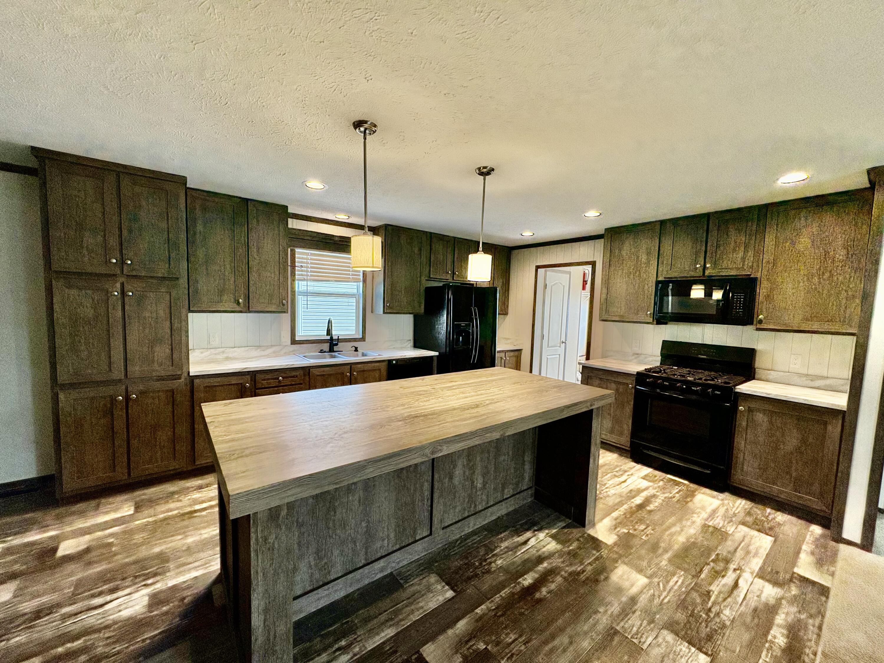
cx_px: 442
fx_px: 358
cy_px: 332
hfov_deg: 102.1
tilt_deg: -3.7
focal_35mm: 14
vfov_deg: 85.7
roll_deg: -1.2
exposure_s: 1/120
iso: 250
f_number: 2.2
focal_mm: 2.22
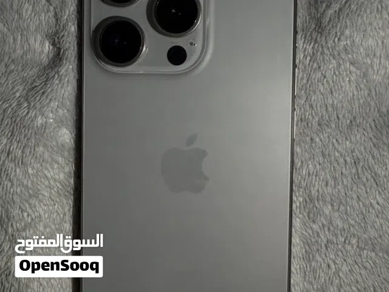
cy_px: 146
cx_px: 194
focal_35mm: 24
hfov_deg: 71.6
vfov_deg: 56.8
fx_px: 270
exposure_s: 1/60
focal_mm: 2.22
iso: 320
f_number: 2.2
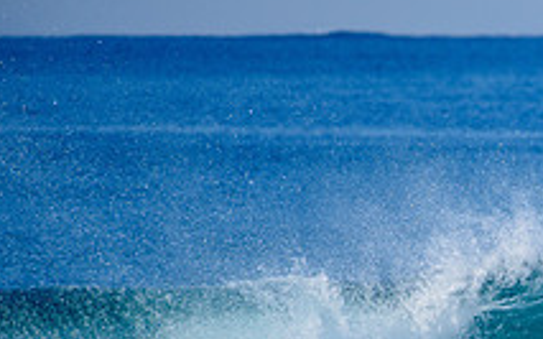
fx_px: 20579
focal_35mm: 1391
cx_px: 660
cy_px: 432
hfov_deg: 1.5
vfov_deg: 0.9
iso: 180
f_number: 5.6
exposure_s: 1/1600
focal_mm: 500
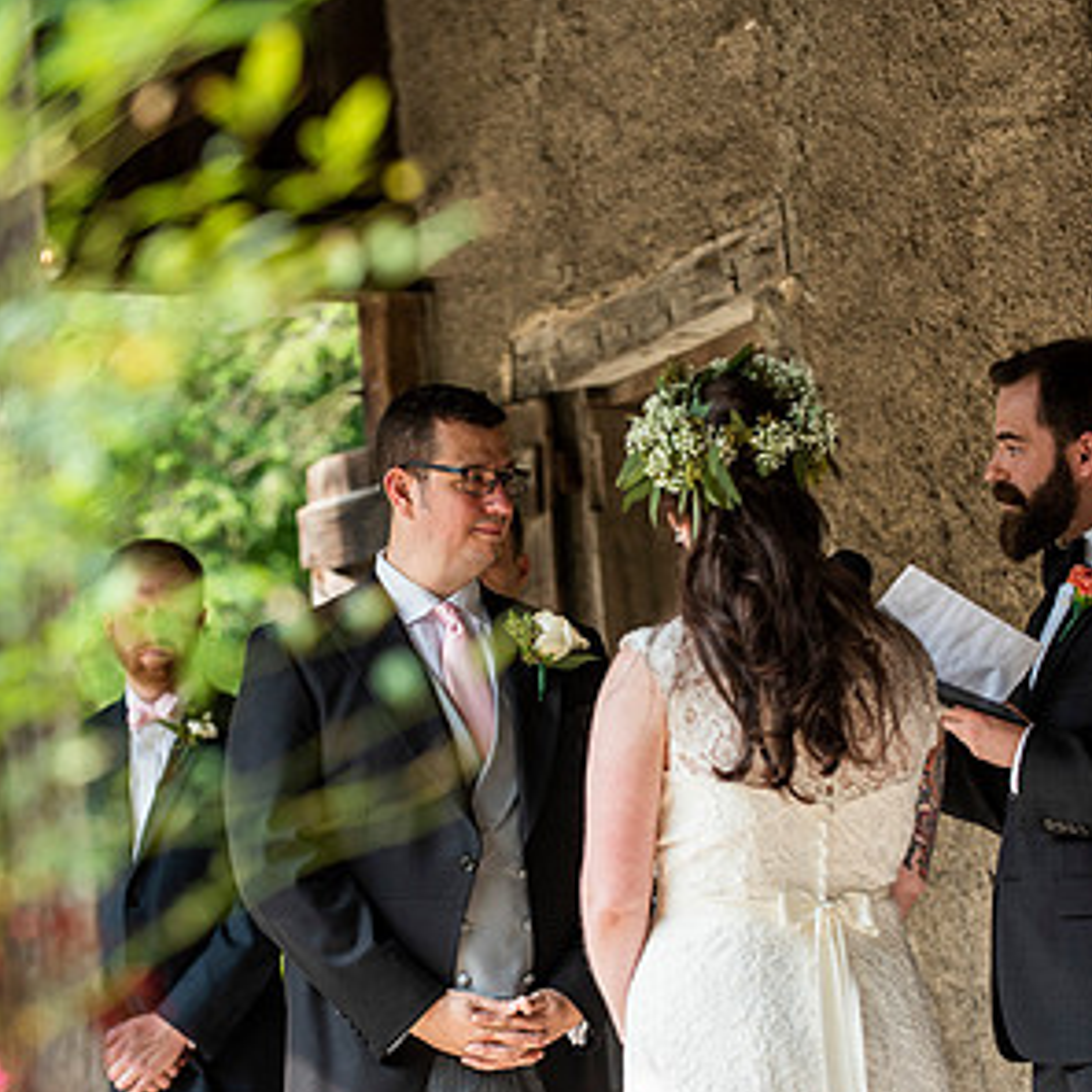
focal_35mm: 142
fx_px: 5068
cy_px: 705
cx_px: 550
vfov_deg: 12.3
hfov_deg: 12.3
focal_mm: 110
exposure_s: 1/800
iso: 400
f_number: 3.5
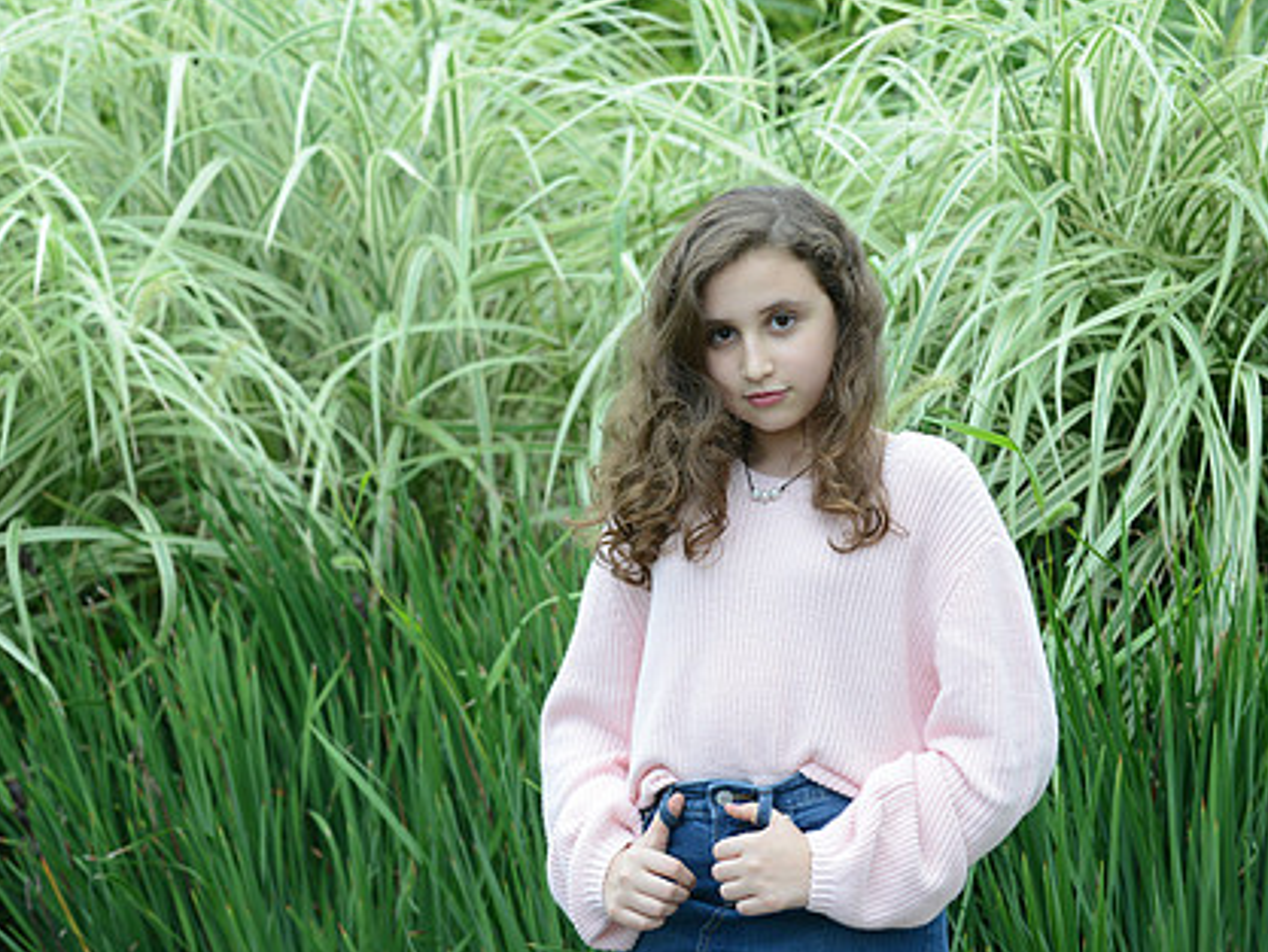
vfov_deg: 9.6
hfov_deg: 12.7
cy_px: 500
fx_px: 5679
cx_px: 487
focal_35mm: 155
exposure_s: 1/160
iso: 800
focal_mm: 116
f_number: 5.6
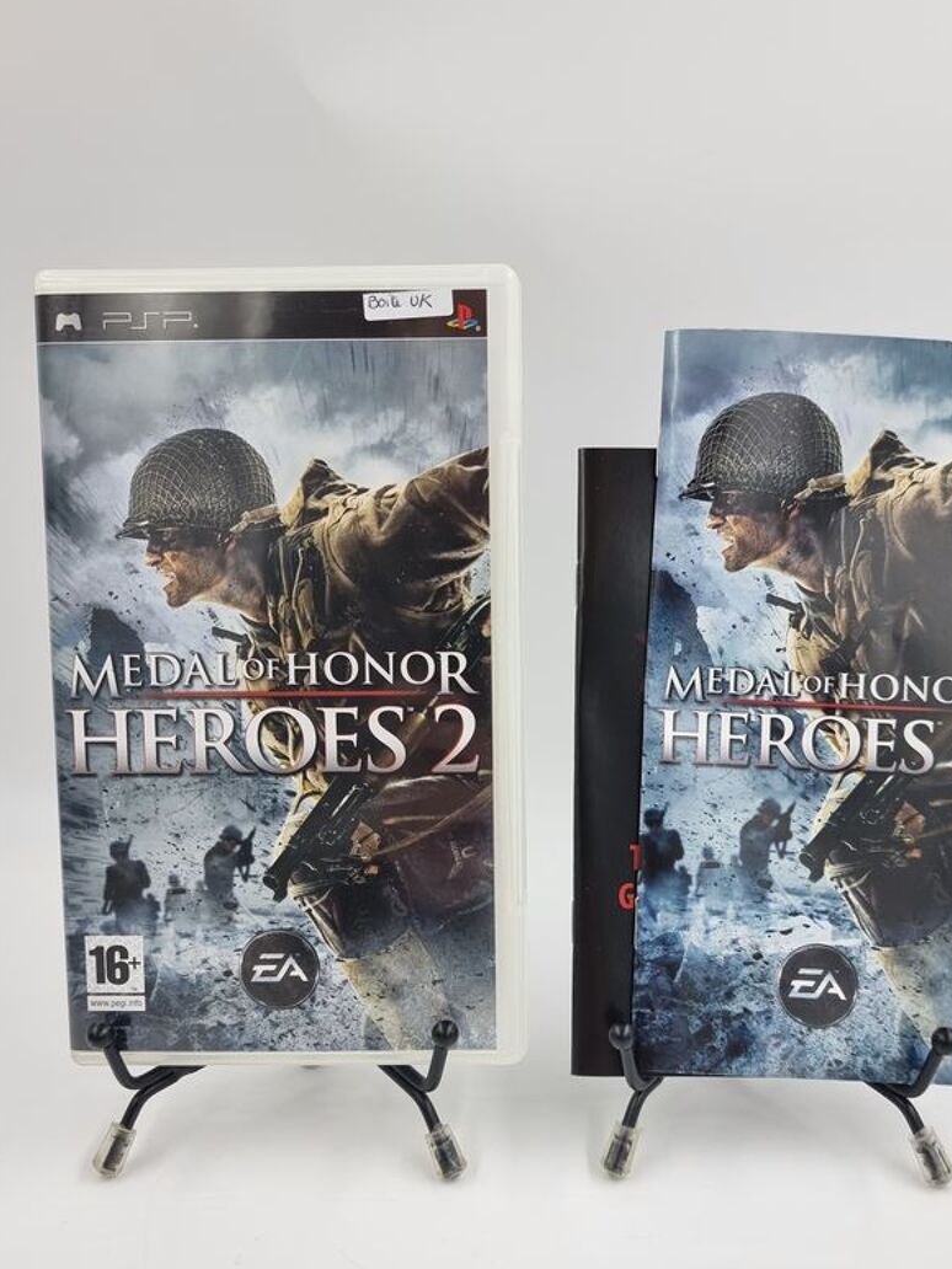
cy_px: 713
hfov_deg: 45.3
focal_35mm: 31
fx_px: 1137
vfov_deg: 58.2
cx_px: 555
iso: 50
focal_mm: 6.7
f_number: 1.8
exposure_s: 1/120
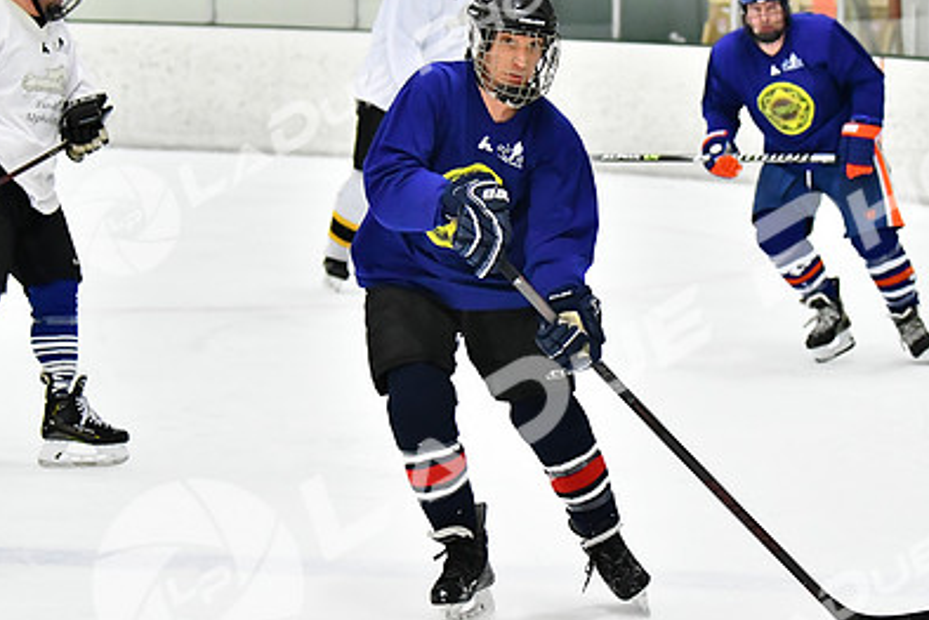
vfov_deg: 6.1
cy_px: 343
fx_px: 5808
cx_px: 615
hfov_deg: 9.1
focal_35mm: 225
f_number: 2.8
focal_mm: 102
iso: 6400
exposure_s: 1/1600
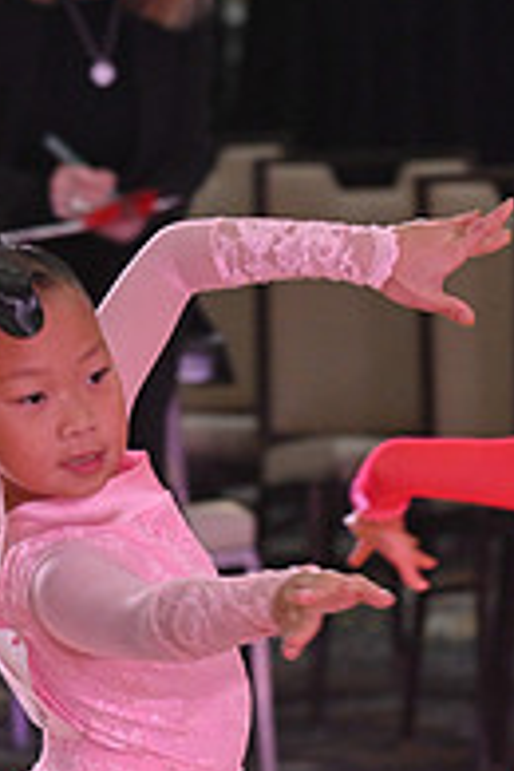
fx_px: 12078
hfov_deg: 2.4
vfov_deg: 3.6
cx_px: -121
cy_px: 929
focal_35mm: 564
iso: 2500
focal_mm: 190
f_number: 7.1
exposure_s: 1/320
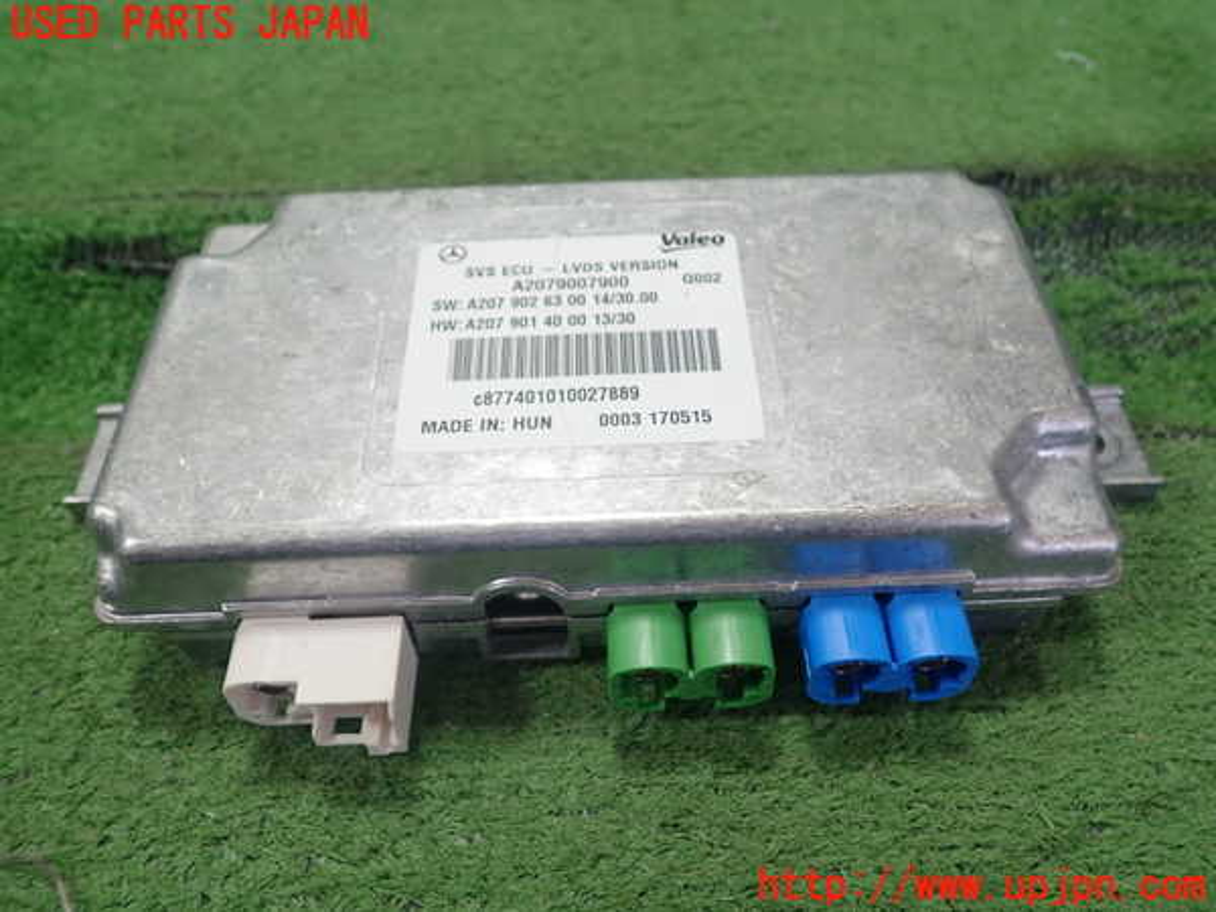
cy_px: 456
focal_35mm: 30
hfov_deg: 60.0
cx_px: 608
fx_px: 1054
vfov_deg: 46.8
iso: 160
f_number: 2.3
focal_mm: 5.5
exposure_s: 1/125
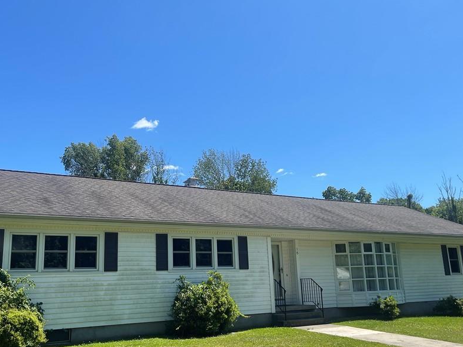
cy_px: 197
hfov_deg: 54.0
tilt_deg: +11.2
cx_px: 235
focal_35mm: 34
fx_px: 455
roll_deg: +2.6
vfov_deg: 41.7
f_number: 1.6
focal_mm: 5.1
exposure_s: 1/2786
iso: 32
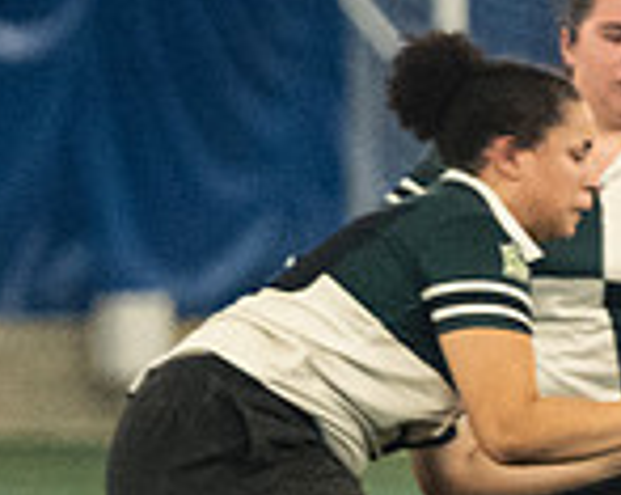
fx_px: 22158
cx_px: 988
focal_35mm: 1208
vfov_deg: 1.3
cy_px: 585
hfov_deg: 1.6
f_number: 2.8
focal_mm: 185
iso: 8000
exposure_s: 1/500
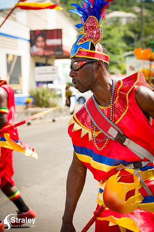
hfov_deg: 13.9
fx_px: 630
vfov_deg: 20.8
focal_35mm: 98
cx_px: 77
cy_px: 116
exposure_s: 1/160
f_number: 6.3
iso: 100
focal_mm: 98
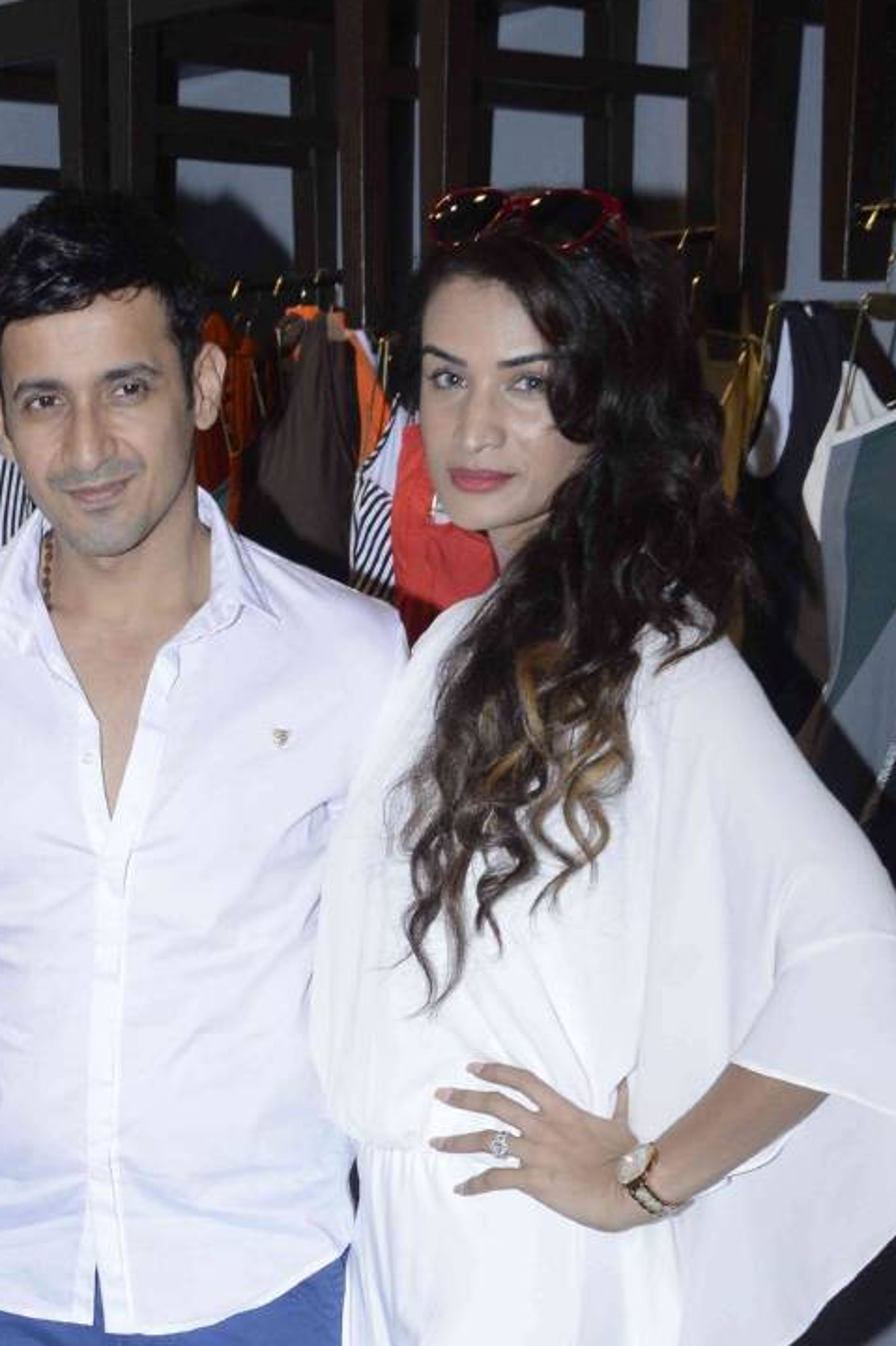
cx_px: -19
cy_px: 1198
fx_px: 2991
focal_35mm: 80
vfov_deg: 24.7
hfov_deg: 16.6
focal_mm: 24
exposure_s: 1/160
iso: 800
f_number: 7.1
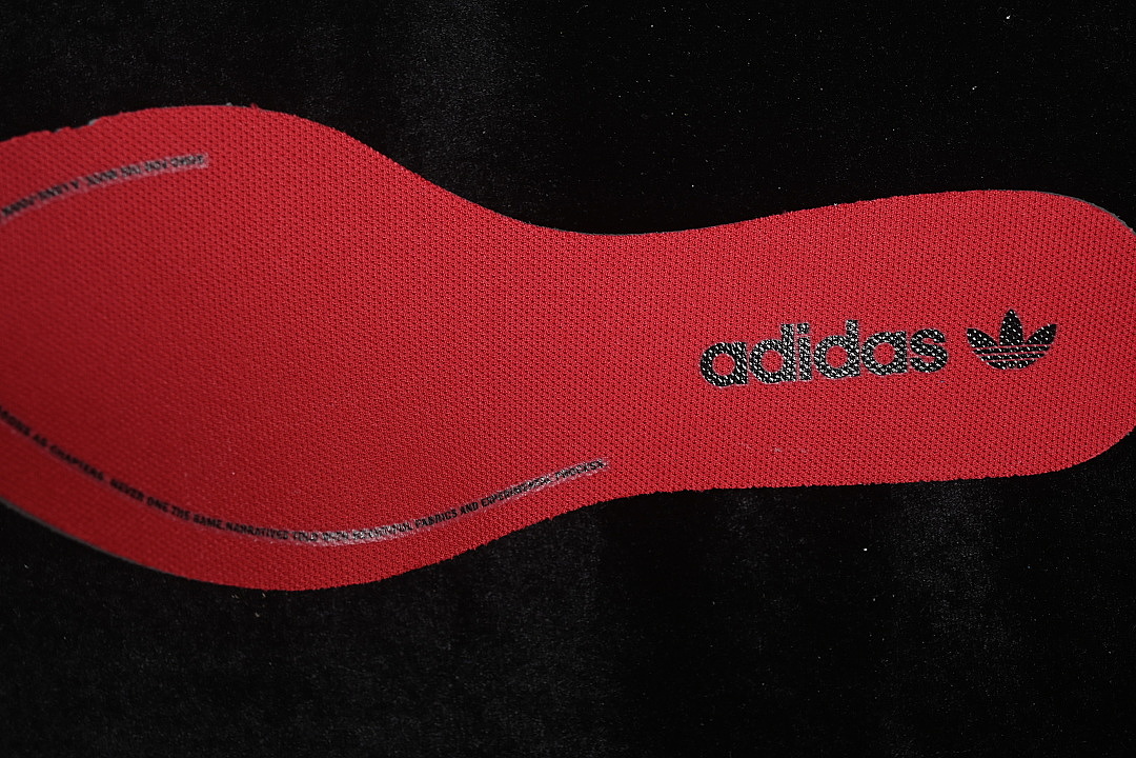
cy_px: 379
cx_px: 568
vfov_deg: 18.2
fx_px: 2366
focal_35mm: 75
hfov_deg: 27.0
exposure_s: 1/80
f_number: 7.1
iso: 160
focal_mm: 50
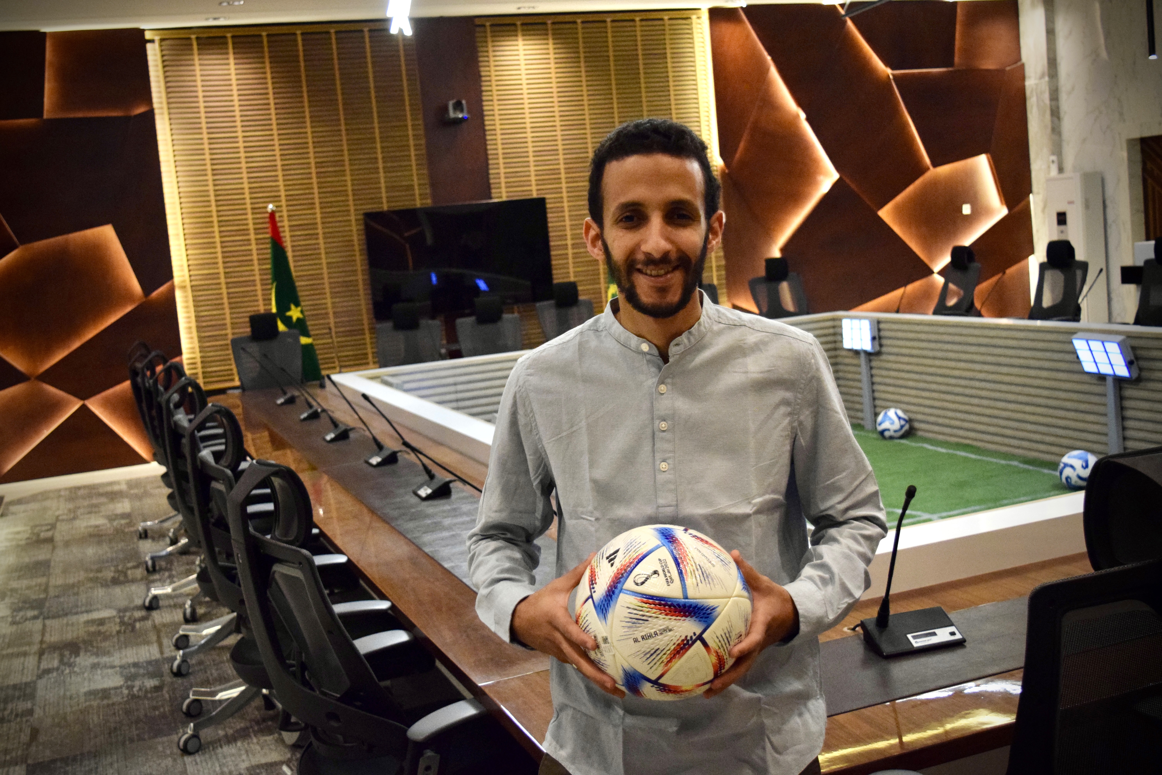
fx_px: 1307
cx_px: 581
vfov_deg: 33.0
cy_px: 388
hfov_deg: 47.9
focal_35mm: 40
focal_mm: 27
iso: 3200
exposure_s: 1/250
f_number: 4
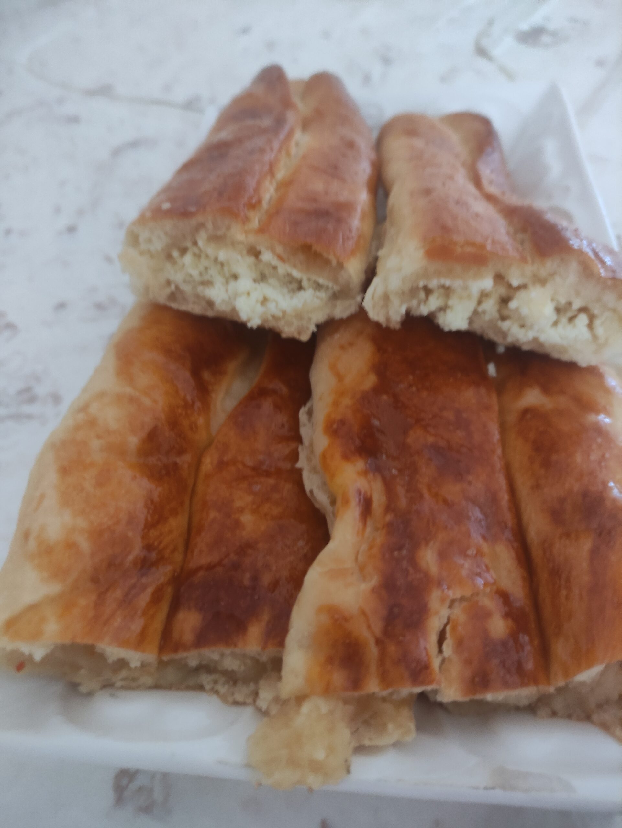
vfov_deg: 69.4
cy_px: 414
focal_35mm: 25
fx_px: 599
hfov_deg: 54.9
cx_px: 311
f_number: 1.89
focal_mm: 5.43
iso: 1565
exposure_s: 1/20
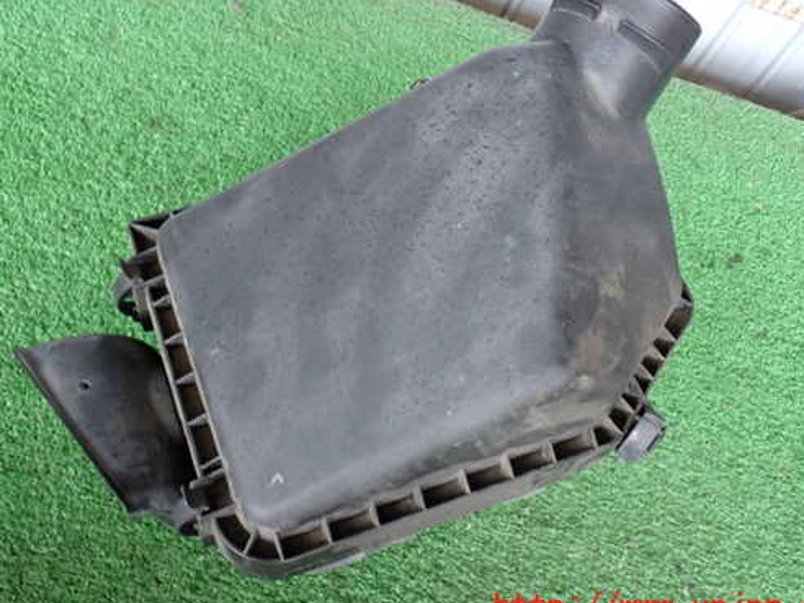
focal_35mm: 39
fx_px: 906
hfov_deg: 47.8
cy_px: 261
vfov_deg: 36.8
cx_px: 373
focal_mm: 5.79
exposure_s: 1/30
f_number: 2.4
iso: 200
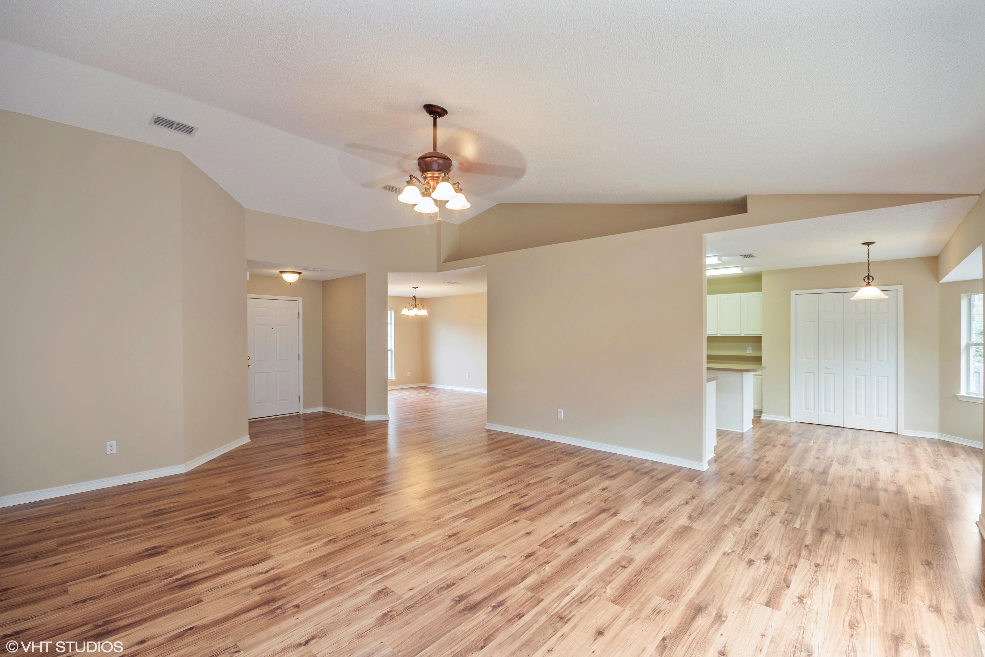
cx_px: 492
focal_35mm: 15
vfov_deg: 77.3
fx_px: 410
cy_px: 328
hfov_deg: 100.4
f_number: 8
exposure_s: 1/1.67
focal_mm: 10
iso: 100
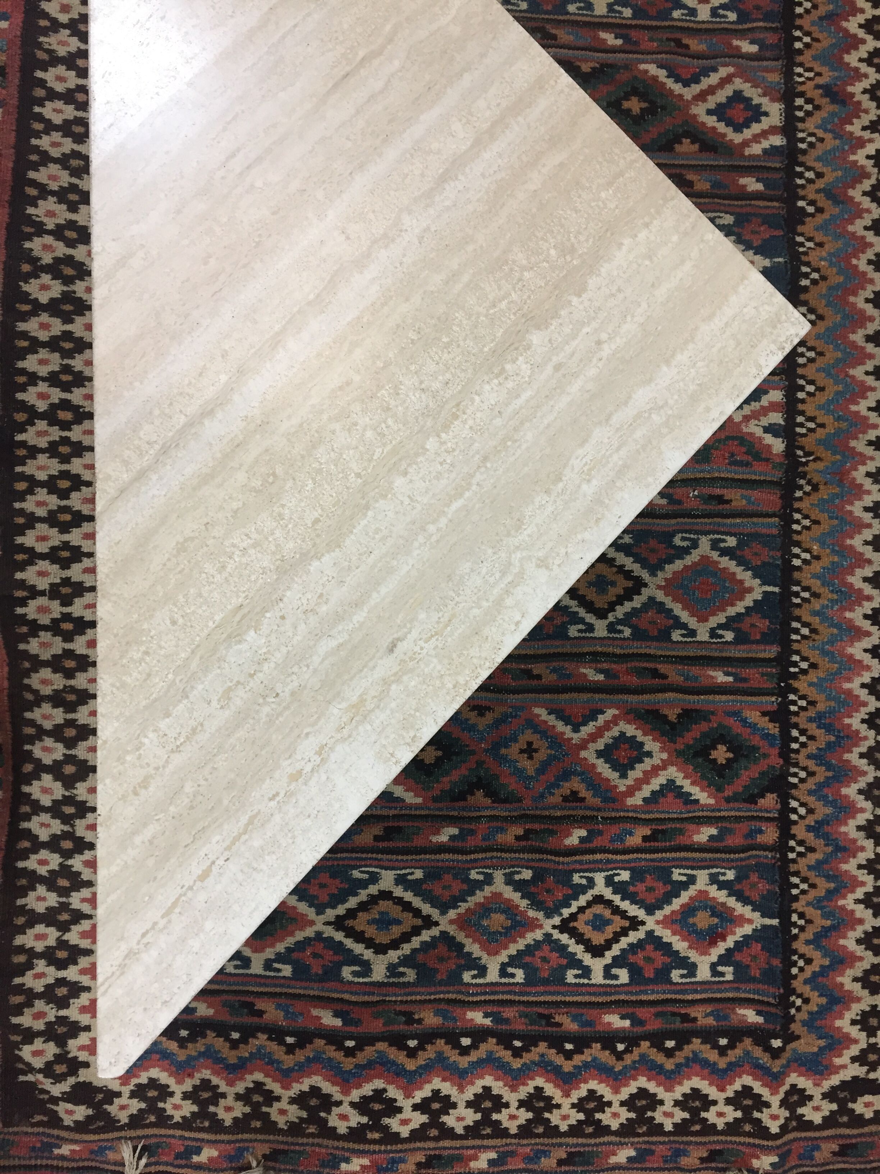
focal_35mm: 29
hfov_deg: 48.2
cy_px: 587
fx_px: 983
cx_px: 440
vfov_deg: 61.7
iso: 125
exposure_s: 1/33
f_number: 2.2
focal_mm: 4.15
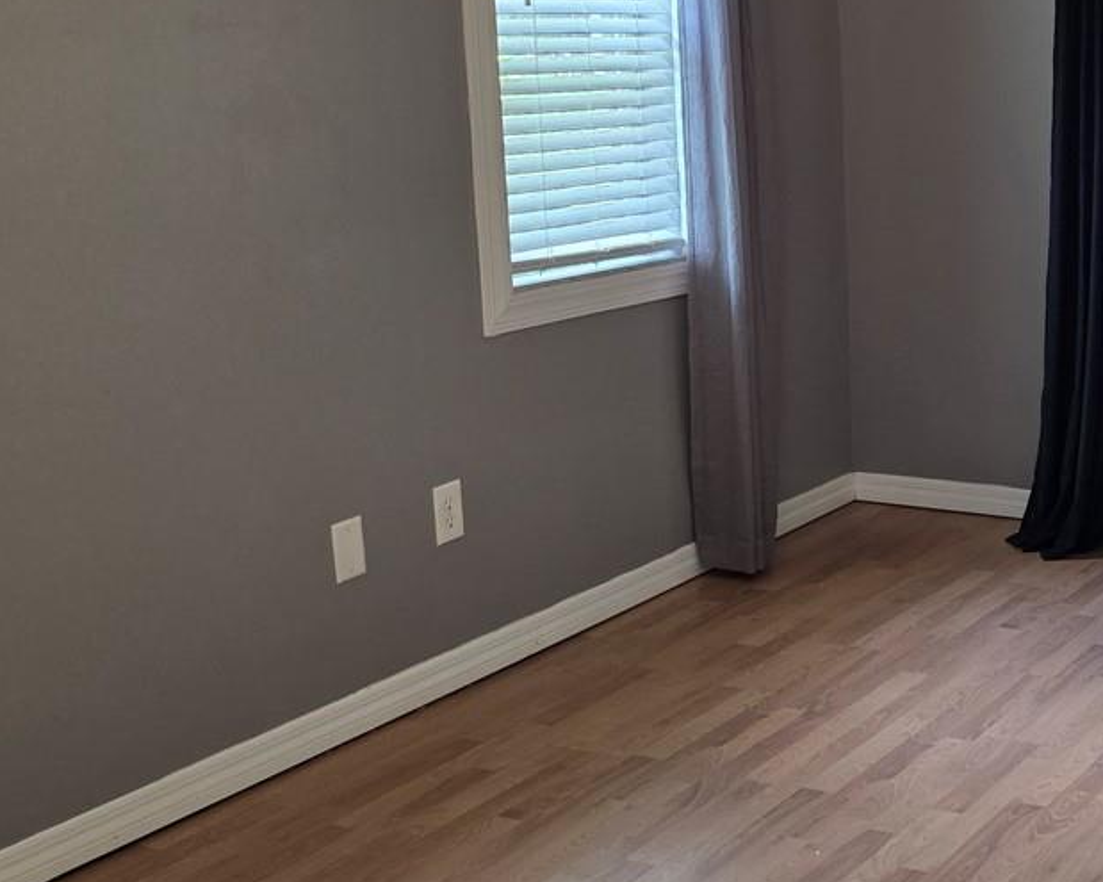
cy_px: 305
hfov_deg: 30.6
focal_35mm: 58
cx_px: 1051
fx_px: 1893
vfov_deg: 26.1
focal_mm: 6.25
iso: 200
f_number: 1.7
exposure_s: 1/120
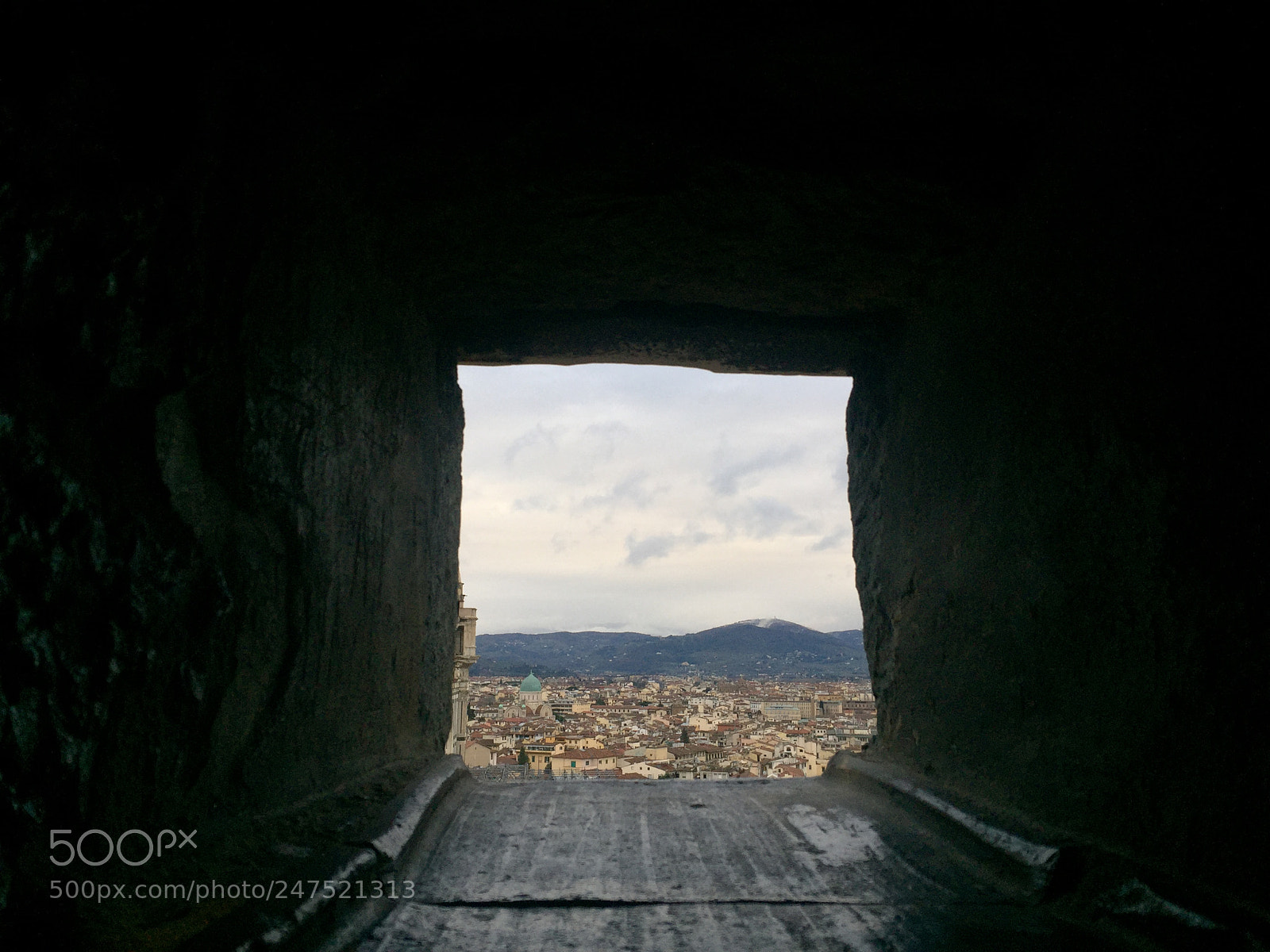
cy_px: 476
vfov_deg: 48.2
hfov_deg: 61.7
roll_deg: +0.0
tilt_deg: +11.4
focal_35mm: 29
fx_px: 1064
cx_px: 635
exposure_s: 1/412
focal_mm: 4.15
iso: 32
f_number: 2.2
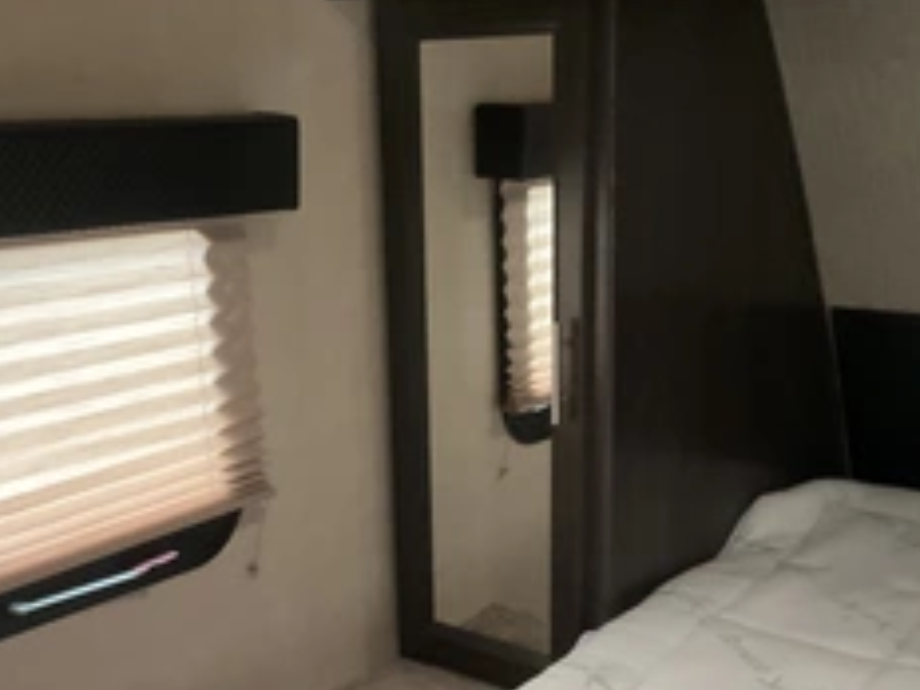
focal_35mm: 50
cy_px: 452
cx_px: 436
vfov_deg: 28.9
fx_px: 1329
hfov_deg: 38.2
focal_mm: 3
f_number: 1.8
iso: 320
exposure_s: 1/50
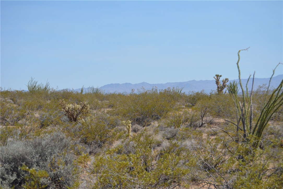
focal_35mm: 82
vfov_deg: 16.6
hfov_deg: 24.6
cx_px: 142
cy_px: 94
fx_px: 649
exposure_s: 1/1600
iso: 400
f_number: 7.1
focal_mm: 55
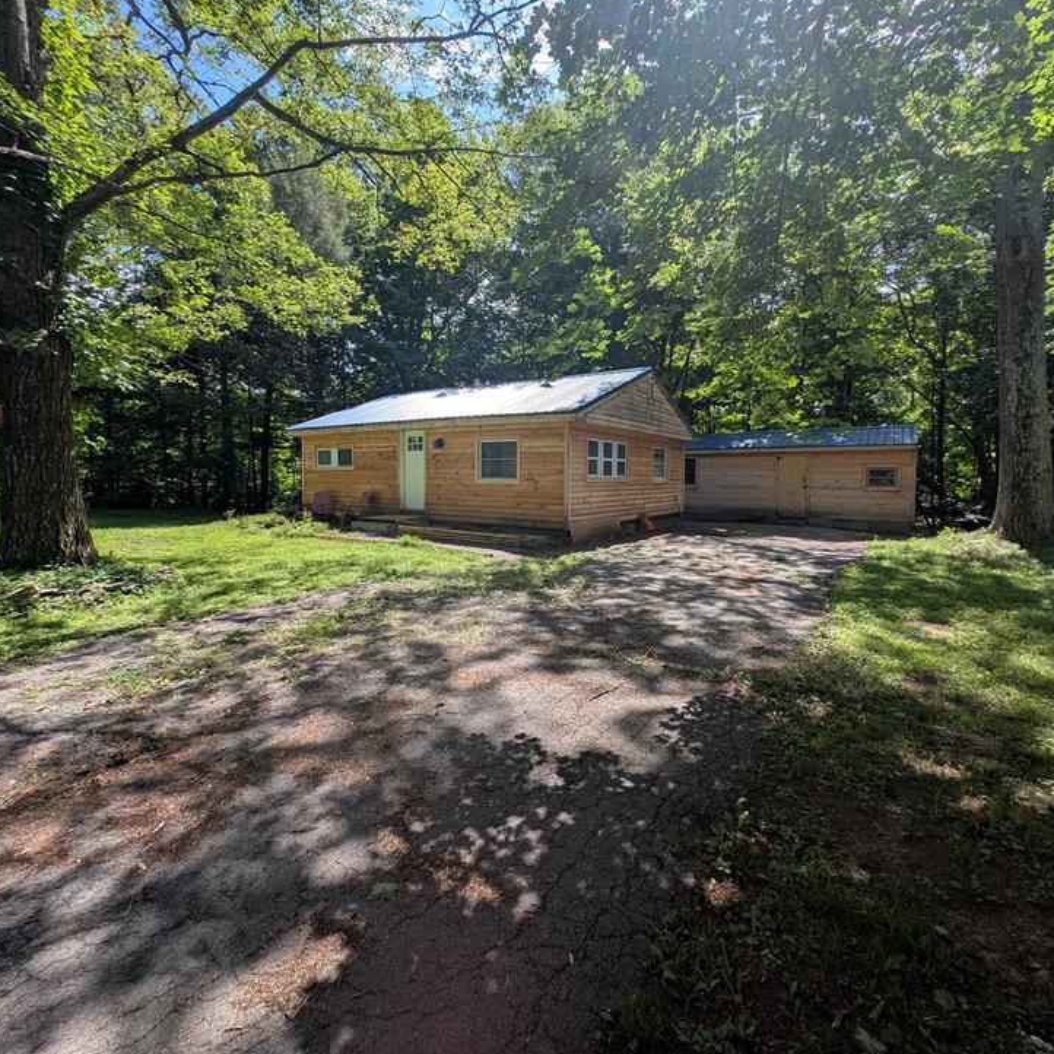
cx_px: 549
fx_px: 517
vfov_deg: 91.1
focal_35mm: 15
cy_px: 504
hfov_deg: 91.1
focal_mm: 2.23
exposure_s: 1/620
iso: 37
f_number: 1.95
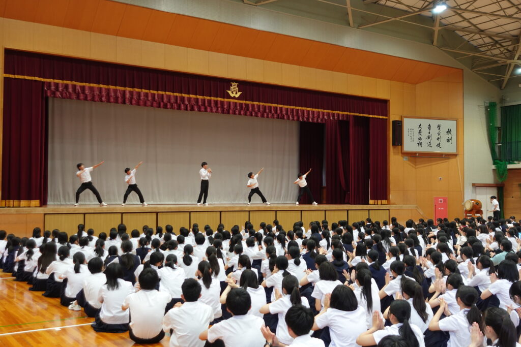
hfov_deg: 49.5
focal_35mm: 39
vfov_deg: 34.2
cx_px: 260
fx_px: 564
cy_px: 174
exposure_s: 1/40
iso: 400
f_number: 2.8
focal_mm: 14.87
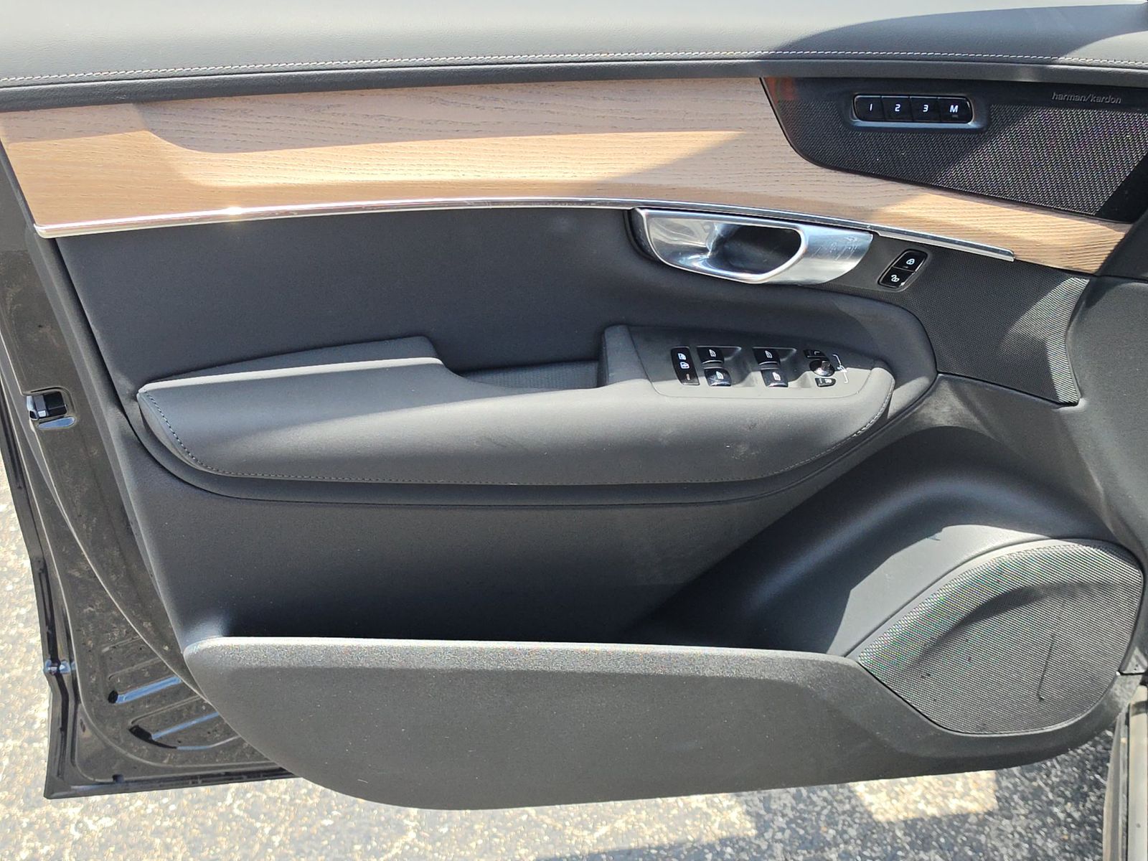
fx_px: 1526
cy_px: 430
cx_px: 574
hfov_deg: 41.2
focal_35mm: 46
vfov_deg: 31.5
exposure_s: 1/1695
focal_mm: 6.5
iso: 63
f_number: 1.4
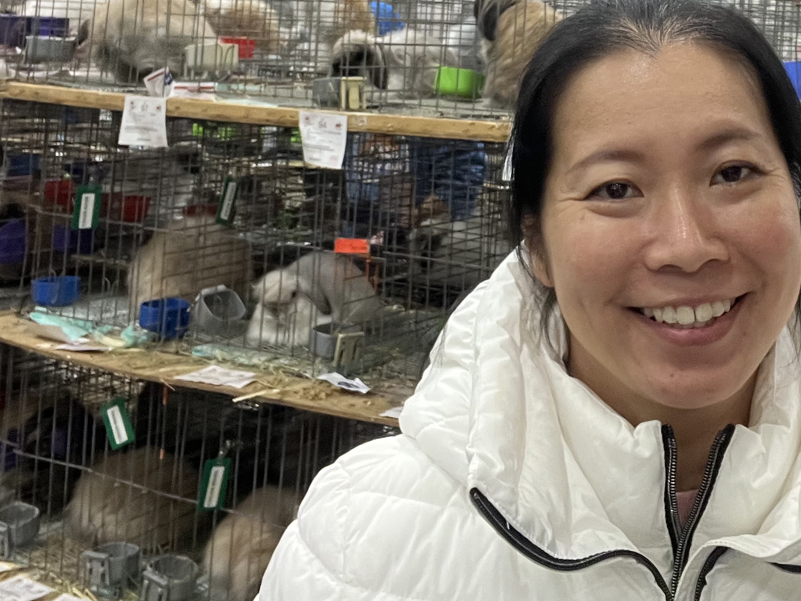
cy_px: -72
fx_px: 1273
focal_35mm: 55
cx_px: 653
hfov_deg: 33.8
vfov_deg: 24.6
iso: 200
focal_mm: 2.71
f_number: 2.2
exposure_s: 1/60
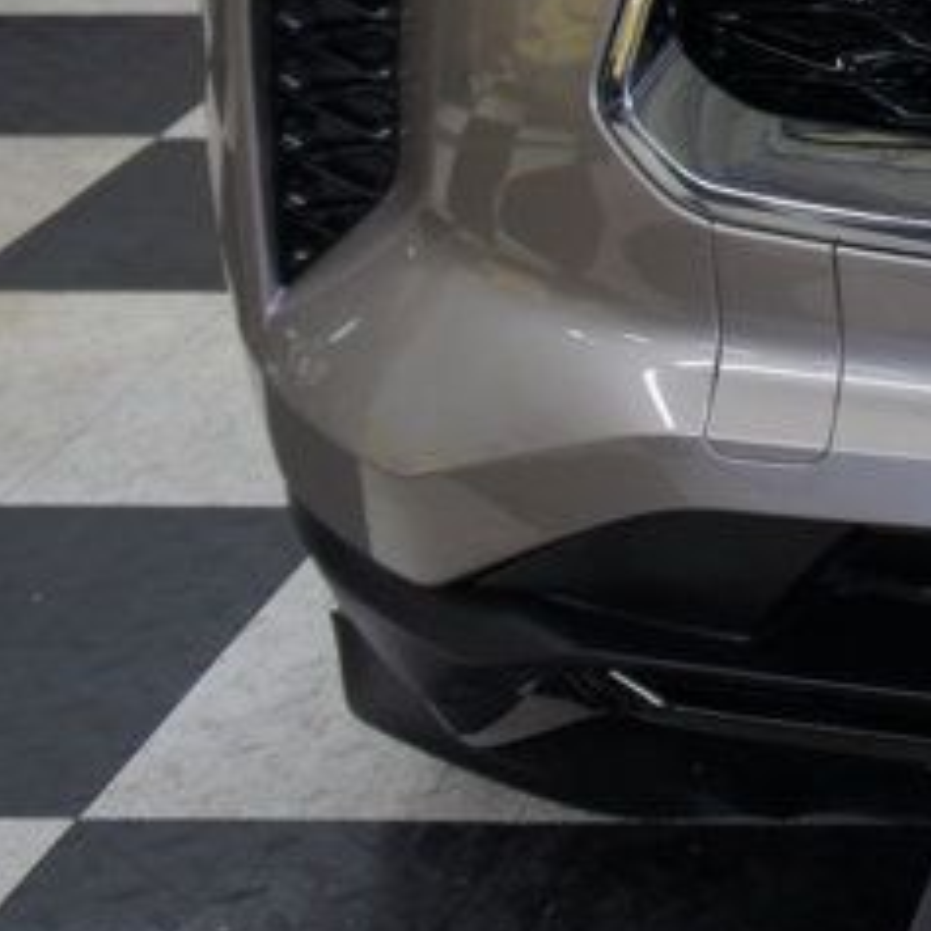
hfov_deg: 13.0
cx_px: 1693
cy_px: -192
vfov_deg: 14.0
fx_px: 3682
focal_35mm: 121
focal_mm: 22
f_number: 4
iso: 200
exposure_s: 1/40
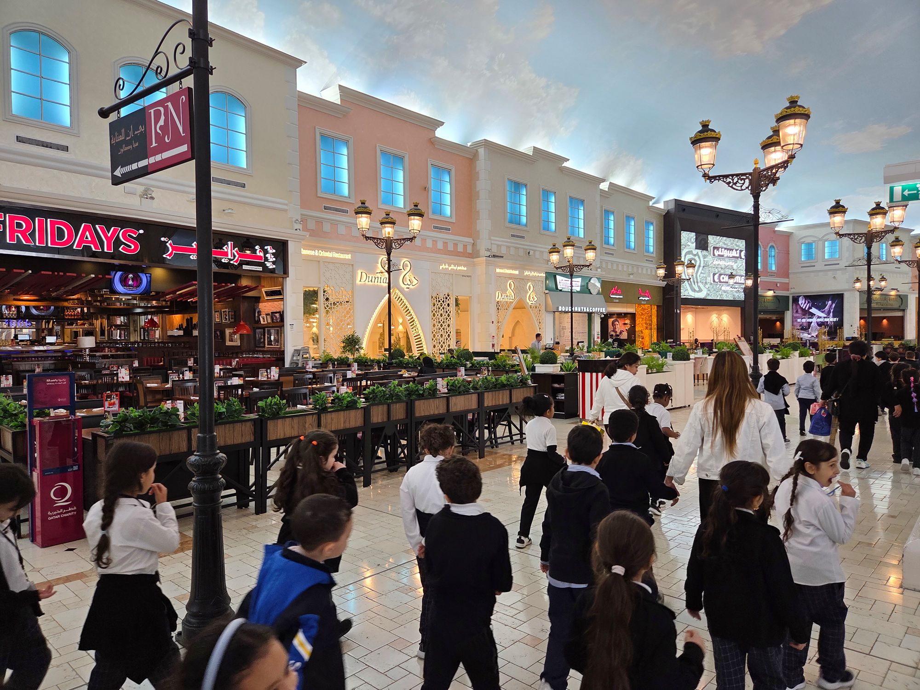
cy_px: 345
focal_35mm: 23
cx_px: 460
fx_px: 611
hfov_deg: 73.9
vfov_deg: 58.9
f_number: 1.8
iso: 100
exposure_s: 1/100
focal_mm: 5.4
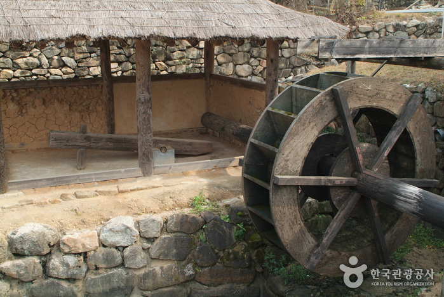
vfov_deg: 32.0
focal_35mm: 42
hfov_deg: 46.3
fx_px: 519
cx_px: 222
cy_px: 148
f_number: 4
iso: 100
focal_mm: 28
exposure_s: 1/125
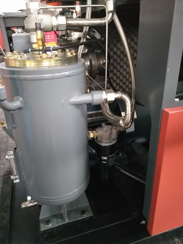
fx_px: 148
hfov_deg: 63.4
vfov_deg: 79.0
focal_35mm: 21
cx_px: 92
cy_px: 122
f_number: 2.2
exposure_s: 1/25
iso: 880
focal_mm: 3.66
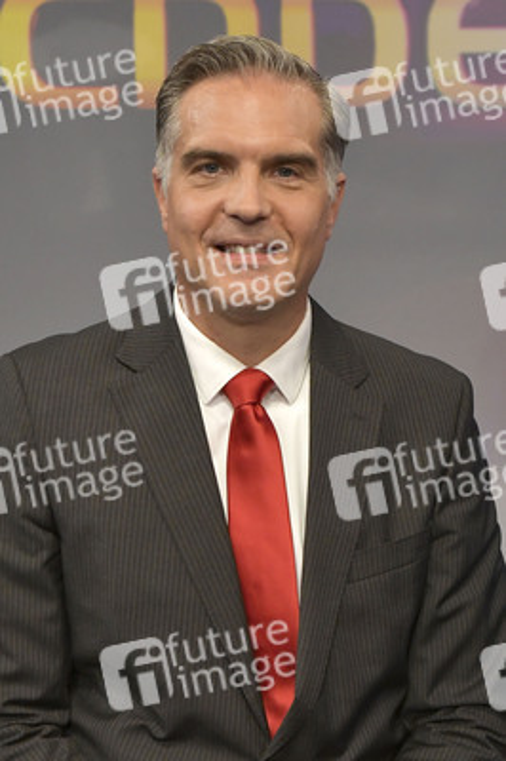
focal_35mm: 38
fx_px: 802
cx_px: 253
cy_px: 380
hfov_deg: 35.0
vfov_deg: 50.7
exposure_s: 1/200
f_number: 6.3
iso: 2500
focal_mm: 38
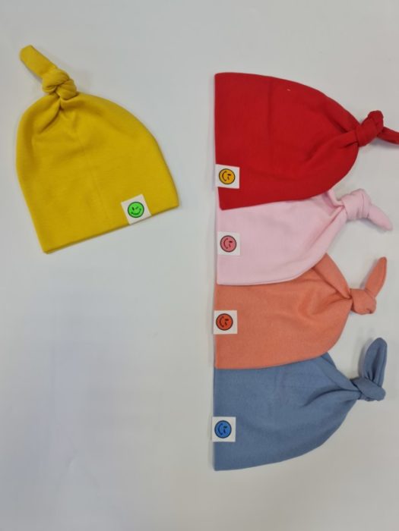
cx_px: 200
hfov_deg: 54.9
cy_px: 266
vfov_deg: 69.4
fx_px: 384
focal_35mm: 25
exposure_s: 1/100
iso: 100
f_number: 1.8
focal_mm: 7
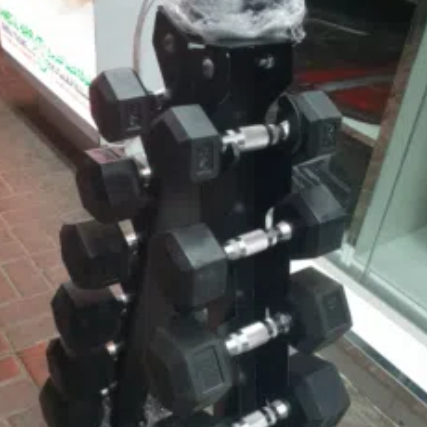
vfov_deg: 41.1
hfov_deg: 41.9
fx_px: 558
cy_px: 297
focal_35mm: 40
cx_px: 214
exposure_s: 1/50
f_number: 2.4
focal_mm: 4.3
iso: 64
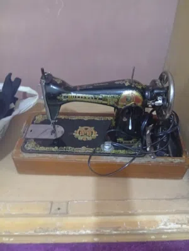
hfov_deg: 51.5
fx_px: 196
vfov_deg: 65.2
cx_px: 94
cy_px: 126
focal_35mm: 27
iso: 1040
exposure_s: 1/20
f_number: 1.8
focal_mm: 3.84
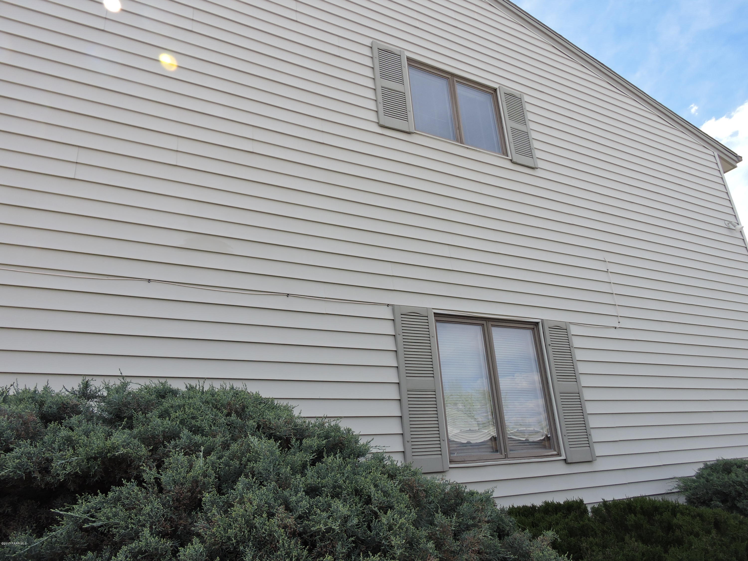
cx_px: 374
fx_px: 519
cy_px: 280
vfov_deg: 56.8
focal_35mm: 24
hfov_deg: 71.6
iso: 100
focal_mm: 4.3
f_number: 3.3
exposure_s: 1/640
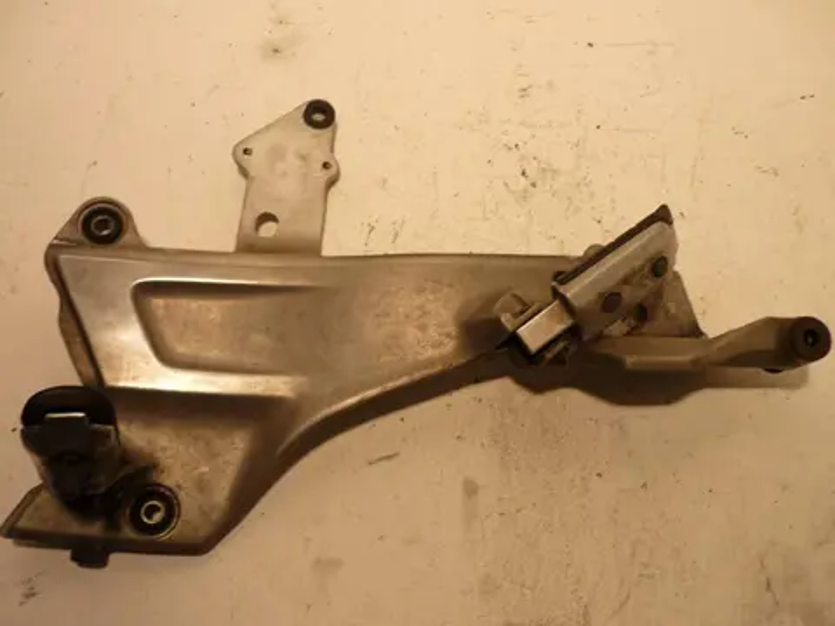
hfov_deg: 55.4
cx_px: 418
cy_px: 313
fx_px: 796
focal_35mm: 33
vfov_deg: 42.9
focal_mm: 5.5
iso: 80
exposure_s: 1/40
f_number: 2.8
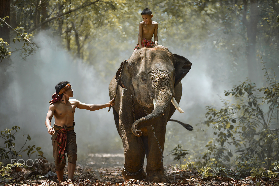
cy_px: 93
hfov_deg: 14.2
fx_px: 1123
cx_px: 140
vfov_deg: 9.5
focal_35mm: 145
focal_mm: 145
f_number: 3.5
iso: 250
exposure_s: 1/1250
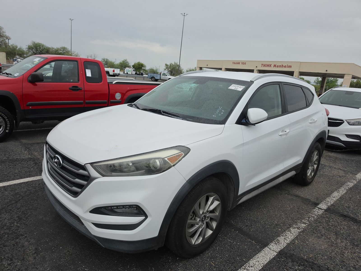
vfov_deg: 58.9
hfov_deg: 73.9
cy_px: 136
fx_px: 240
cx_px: 180
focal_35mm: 23
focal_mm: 6.5
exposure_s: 1/3971
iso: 63
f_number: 1.4
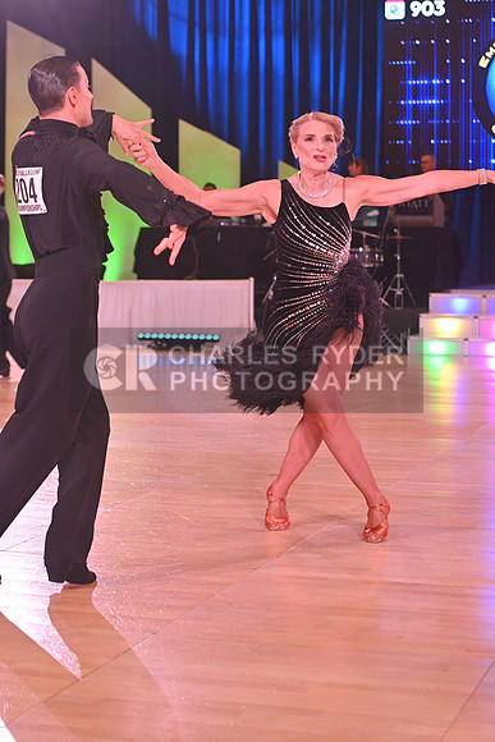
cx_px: 248
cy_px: 371
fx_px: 1608
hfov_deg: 17.5
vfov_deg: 26.0
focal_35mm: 78
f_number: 5
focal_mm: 78
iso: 2000
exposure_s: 1/400
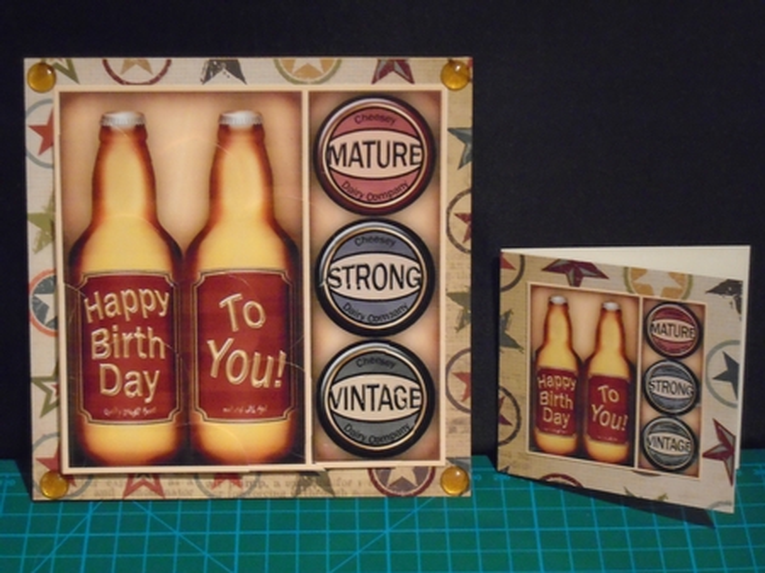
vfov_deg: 15.9
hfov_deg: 21.1
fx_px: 2054
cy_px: 286
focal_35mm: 93
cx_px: 382
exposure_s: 1/20
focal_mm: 16.4
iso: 800
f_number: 5.1
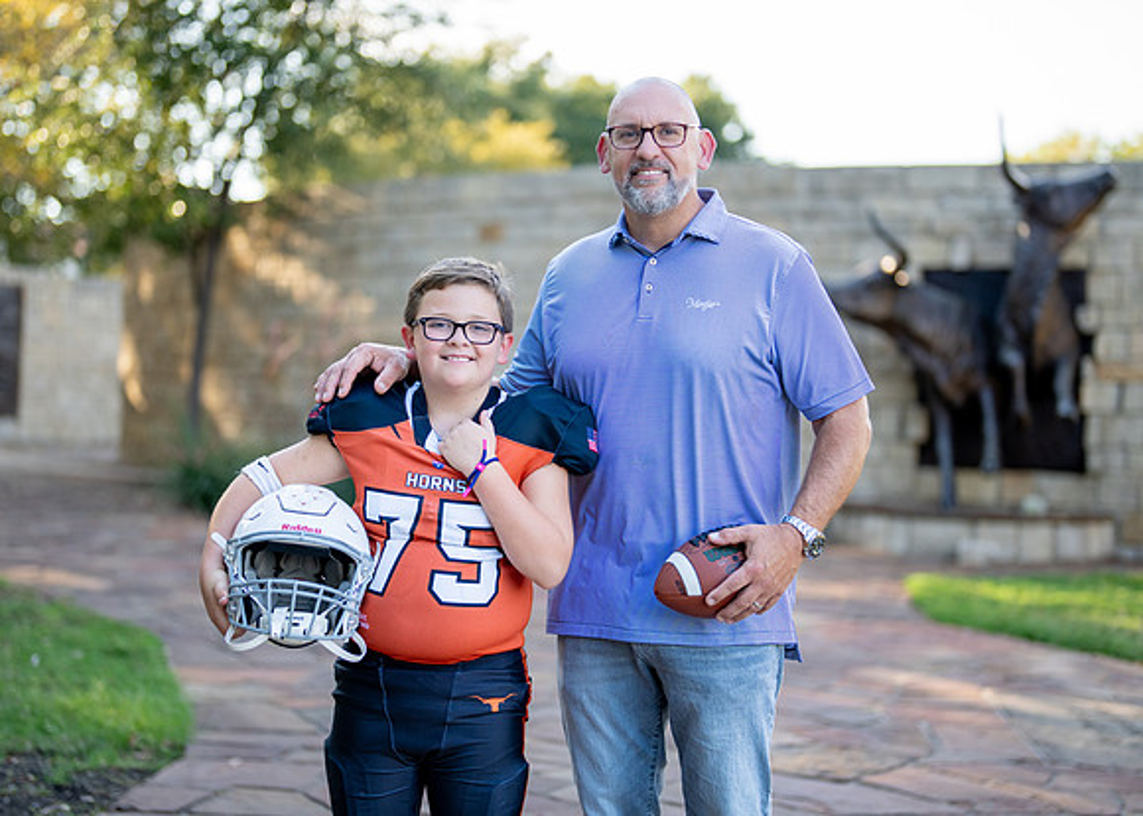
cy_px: 397
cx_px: 571
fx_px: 2024
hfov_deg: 31.5
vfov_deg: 22.8
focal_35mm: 62
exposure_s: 1/1600
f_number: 1.2
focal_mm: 50
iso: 200
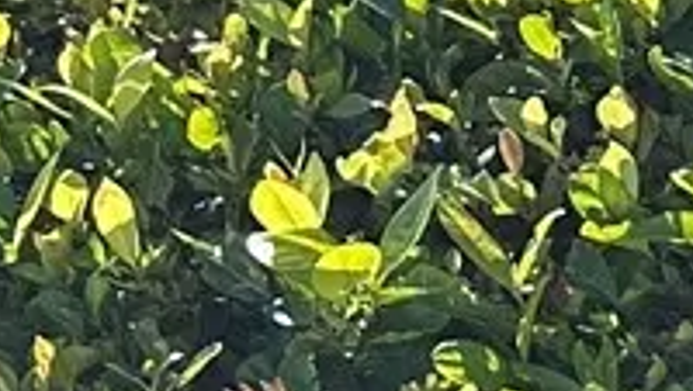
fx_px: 3845
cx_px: 2134
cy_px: 1291
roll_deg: -2.2
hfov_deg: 8.5
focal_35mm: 209
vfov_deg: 5.4
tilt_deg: -9.1
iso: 80
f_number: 1.78
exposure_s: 1/2882
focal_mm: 6.86
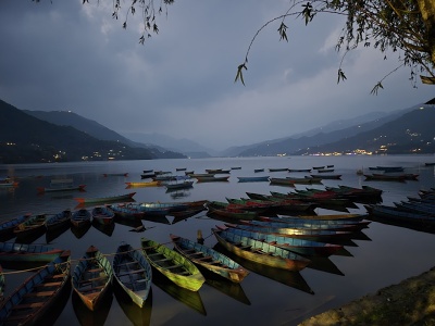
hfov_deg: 73.9
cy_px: 163
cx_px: 218
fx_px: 289
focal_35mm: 23
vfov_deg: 58.9
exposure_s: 1/25
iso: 2500
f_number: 1.8
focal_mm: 5.4
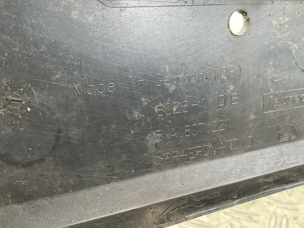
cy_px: 108
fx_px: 272
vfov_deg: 45.4
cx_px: 150
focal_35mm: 31
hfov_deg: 58.4
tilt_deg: -17.0
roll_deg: +1.0
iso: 160
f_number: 1.8
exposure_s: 1/60
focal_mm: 3
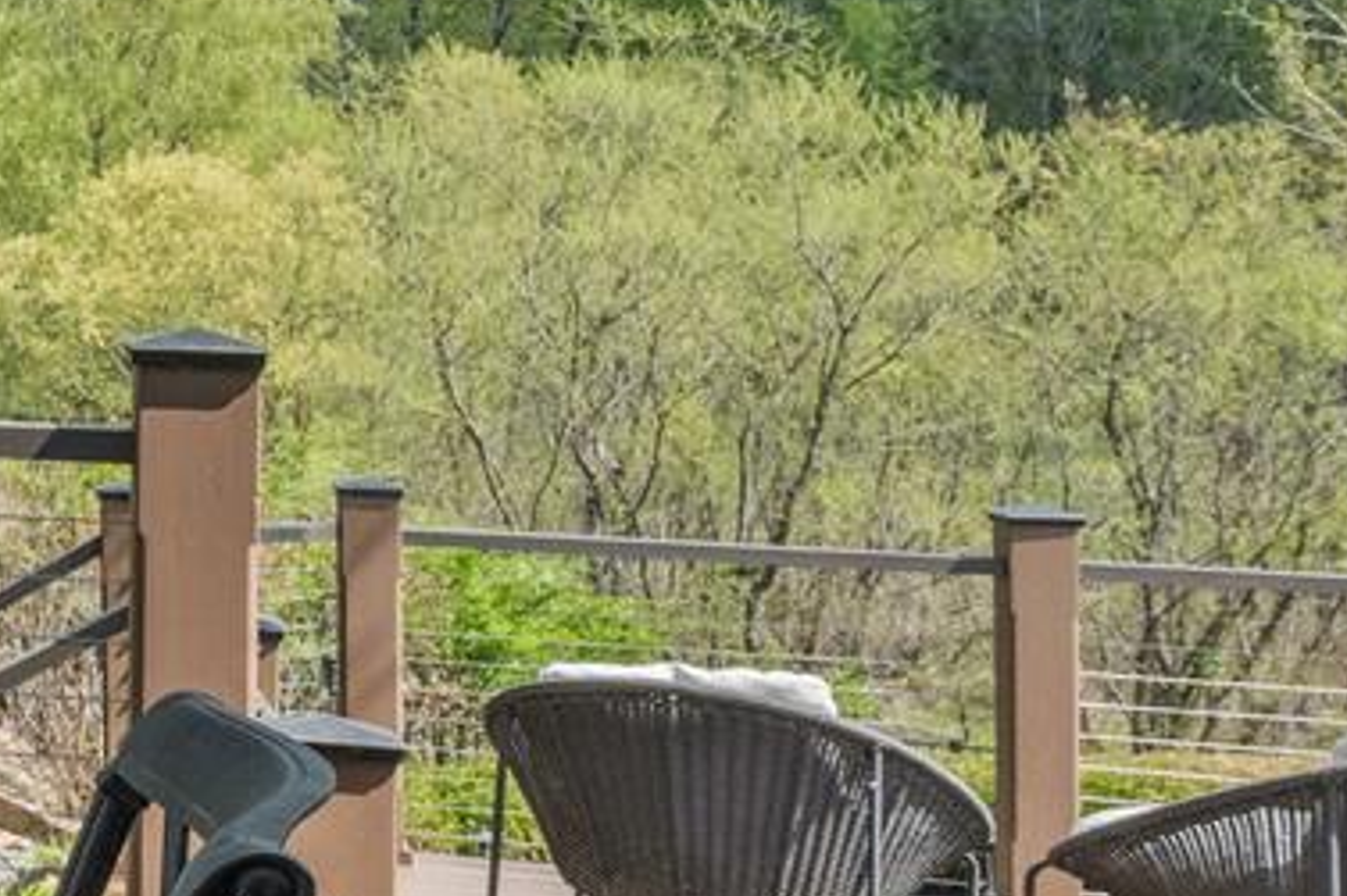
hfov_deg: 16.5
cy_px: 212
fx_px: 2842
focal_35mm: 76
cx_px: -1636
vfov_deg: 17.8
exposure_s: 1/800
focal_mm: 14
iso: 800
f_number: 7.1
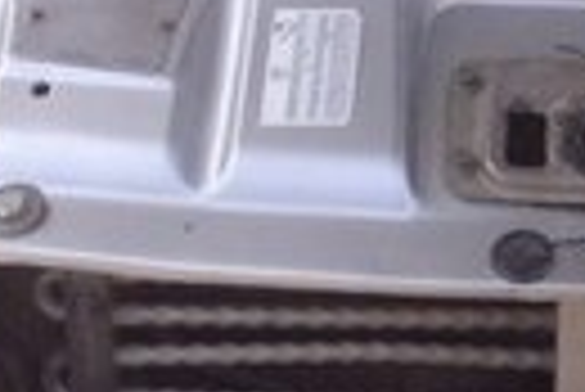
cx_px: 626
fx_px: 3010
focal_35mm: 185
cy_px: -489
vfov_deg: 7.1
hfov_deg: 11.0
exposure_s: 1/726
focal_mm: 4.28
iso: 50
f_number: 2.4
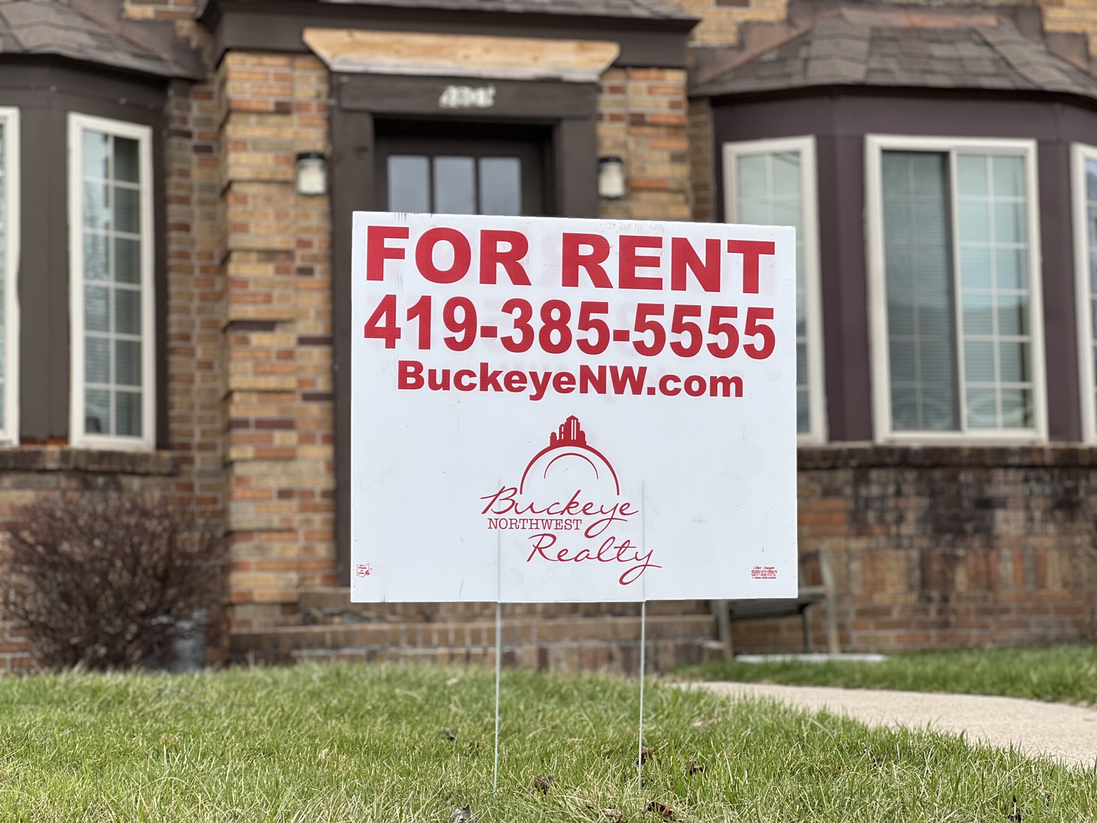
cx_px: 548
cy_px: 412
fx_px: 2440
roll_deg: +1.5
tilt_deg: +6.9
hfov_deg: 25.3
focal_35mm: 77
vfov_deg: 19.1
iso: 20
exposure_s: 1/121
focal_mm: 9
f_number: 2.8
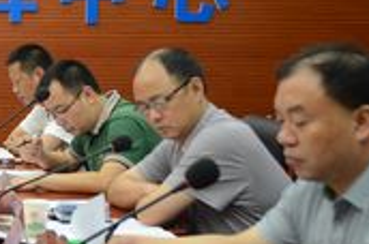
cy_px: 12
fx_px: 982
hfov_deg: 19.6
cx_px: -107
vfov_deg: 14.0
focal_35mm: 96
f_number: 3.8
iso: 125
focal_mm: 22
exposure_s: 1/8
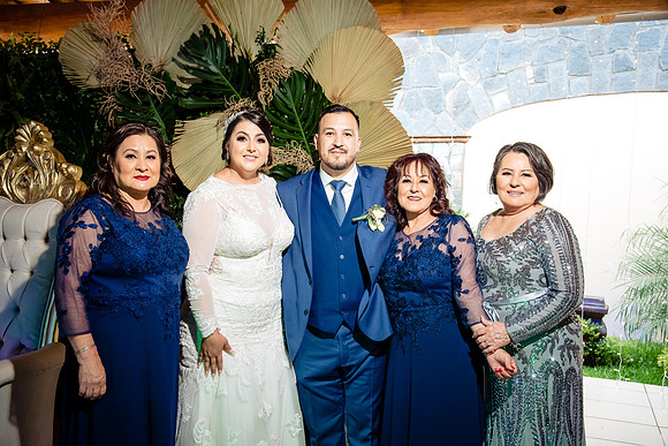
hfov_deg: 50.7
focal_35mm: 38
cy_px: 223
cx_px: 334
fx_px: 705
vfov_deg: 35.1
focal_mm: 38
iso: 2000
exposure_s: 1/100
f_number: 7.1
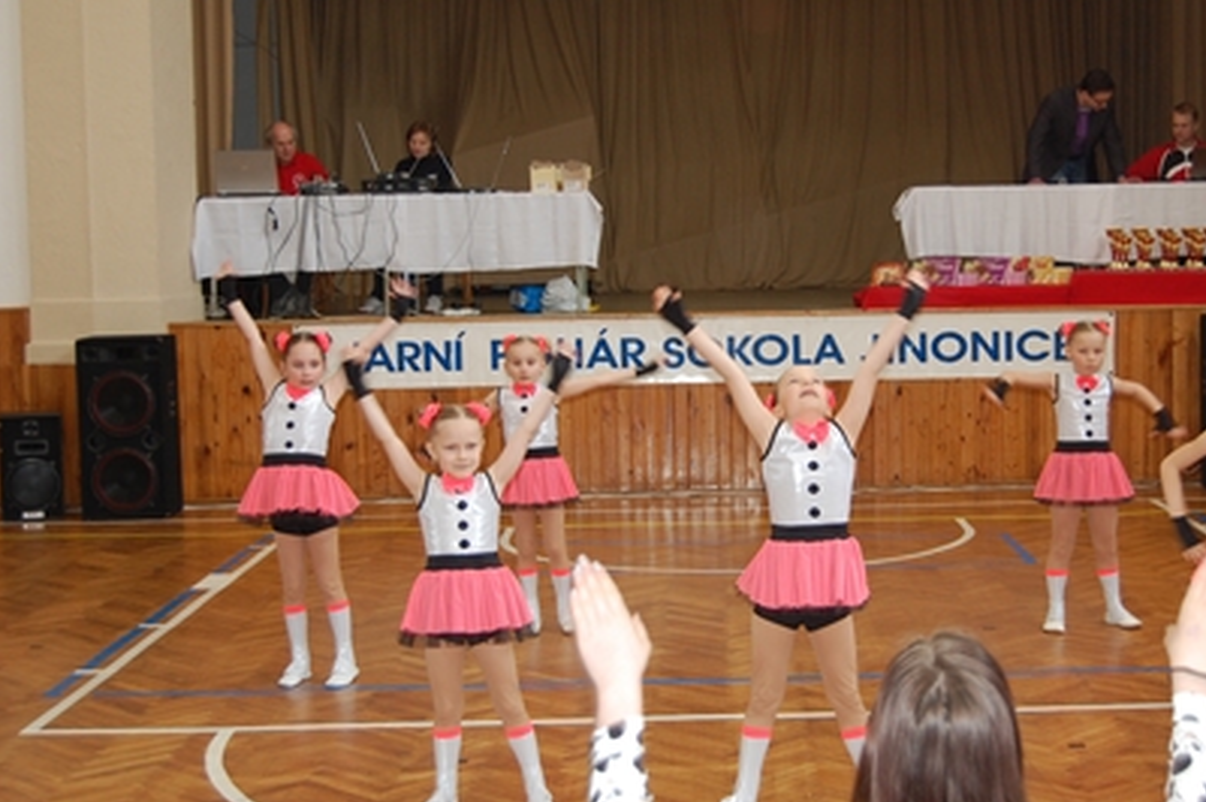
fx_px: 2008
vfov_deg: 22.6
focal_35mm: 60
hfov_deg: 33.3
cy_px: 359
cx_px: 733
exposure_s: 1/60
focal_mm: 32
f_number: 4.5
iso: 500
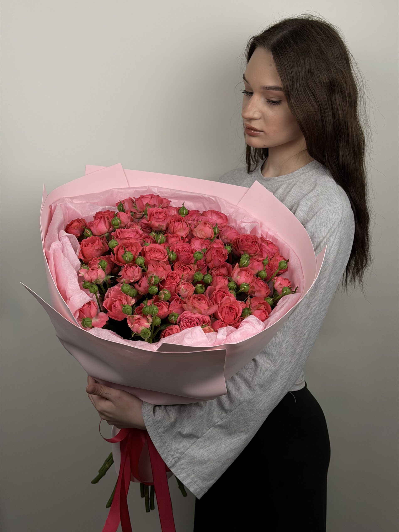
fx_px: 738
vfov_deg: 39.7
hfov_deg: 30.3
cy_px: 266
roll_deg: +0.5
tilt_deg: -11.6
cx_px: 200
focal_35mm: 48
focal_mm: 6.76
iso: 64
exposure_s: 1/349
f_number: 1.78
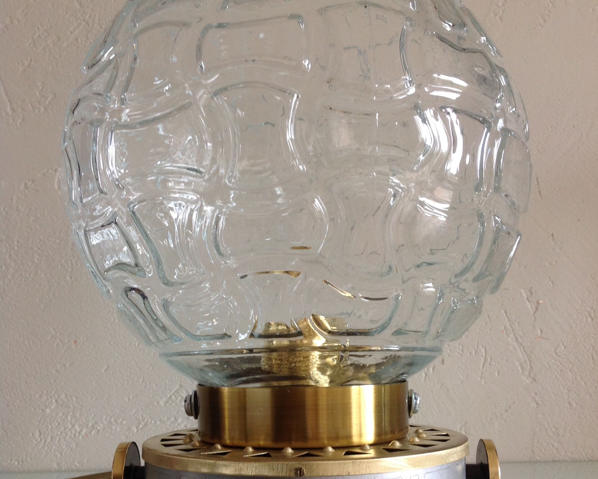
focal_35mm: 46
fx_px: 814
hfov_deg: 40.3
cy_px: 299
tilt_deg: +2.9
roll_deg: +2.2
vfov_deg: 32.6
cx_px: 301
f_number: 2.4
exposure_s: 1/30
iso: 64
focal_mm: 4.28
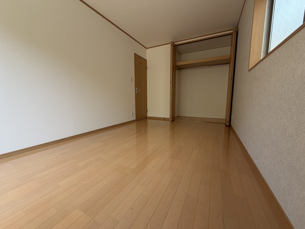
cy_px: 114
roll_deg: +1.3
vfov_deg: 85.7
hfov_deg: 102.1
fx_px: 123
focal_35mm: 14
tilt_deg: -6.5
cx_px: 152
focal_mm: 2.22
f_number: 2.2
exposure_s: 1/121
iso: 125
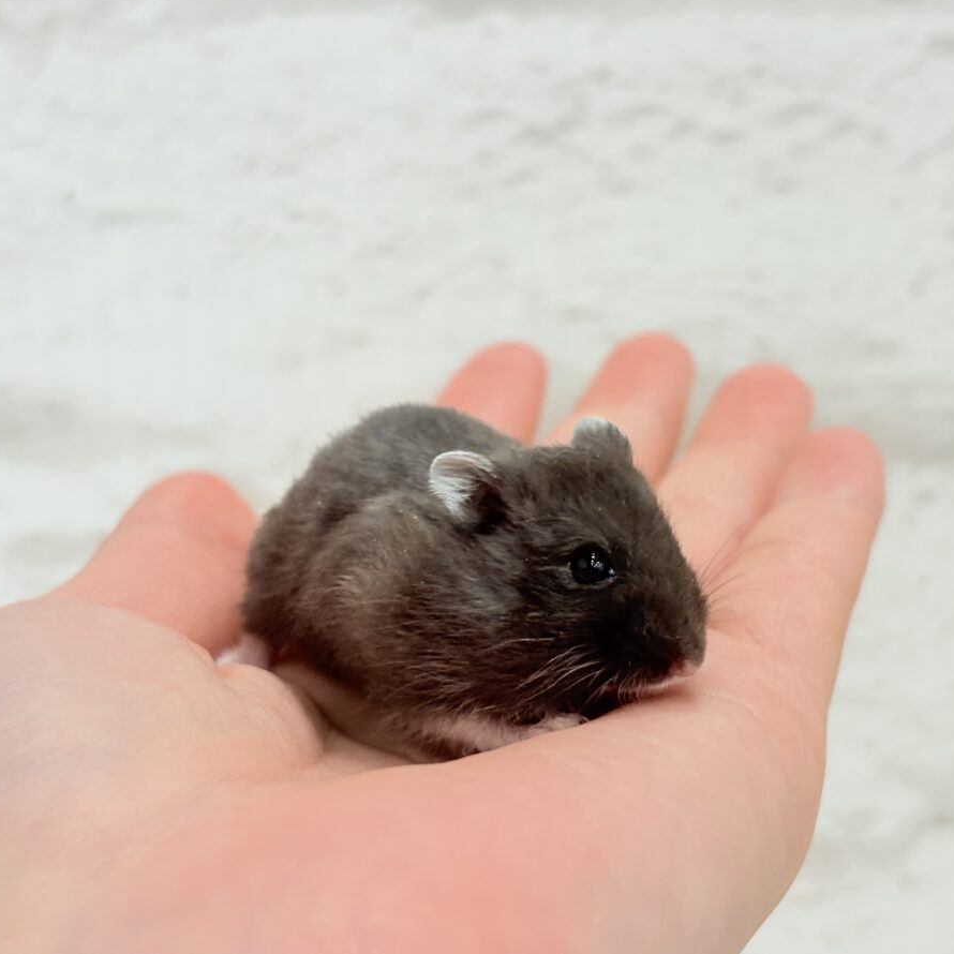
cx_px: 531
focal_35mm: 62
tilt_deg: -1.5
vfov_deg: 27.7
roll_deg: +0.1
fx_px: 1933
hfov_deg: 27.7
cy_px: 475
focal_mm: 5.96
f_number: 1.6
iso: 80
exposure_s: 1/100
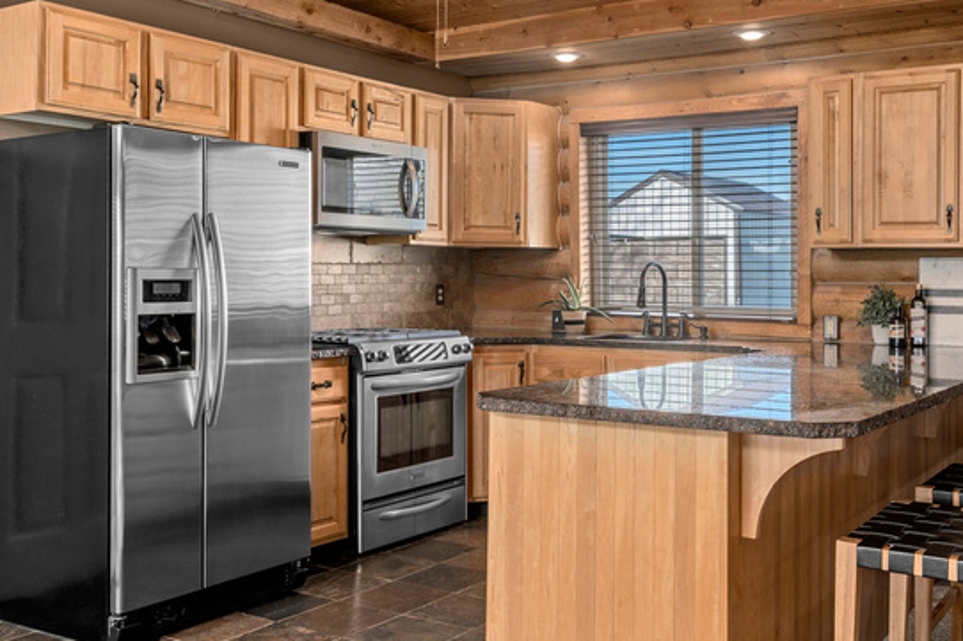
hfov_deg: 49.4
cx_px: 561
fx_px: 1043
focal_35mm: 39
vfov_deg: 34.1
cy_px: 271
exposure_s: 1/1.67
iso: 320
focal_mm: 33
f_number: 9
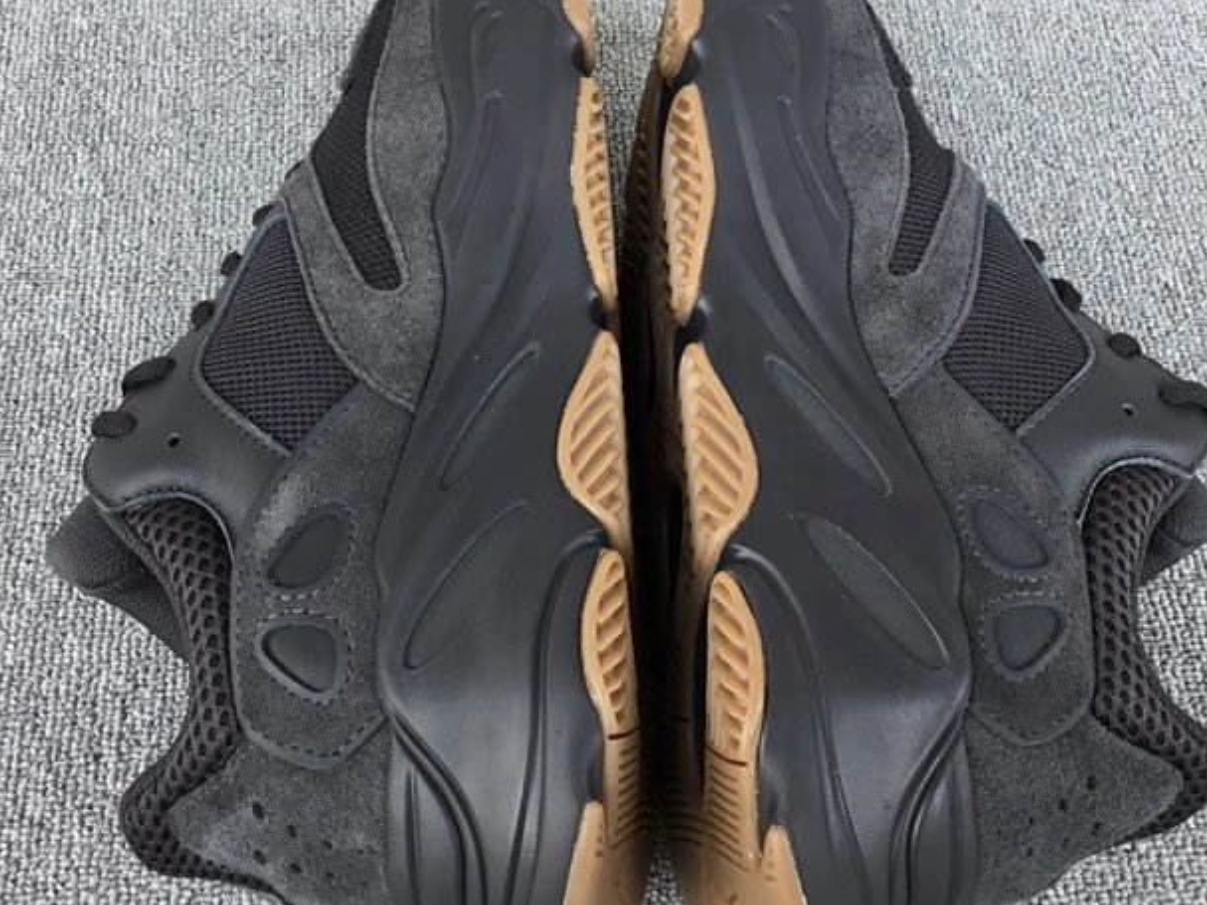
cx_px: 591
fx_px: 1604
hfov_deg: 41.2
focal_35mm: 46
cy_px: 367
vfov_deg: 31.4
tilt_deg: -56.3
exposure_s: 1/128
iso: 25
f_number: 2.4
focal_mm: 3.3
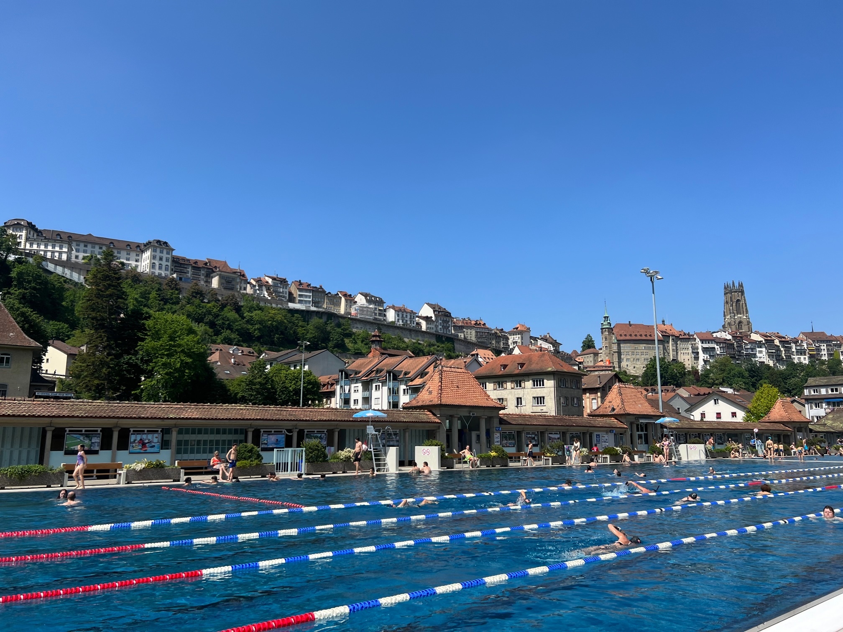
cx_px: 422
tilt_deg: +10.6
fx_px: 633
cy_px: 316
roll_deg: +0.2
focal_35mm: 26
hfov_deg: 67.3
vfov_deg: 53.1
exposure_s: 1/4274
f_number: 1.5
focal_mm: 5.7
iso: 50
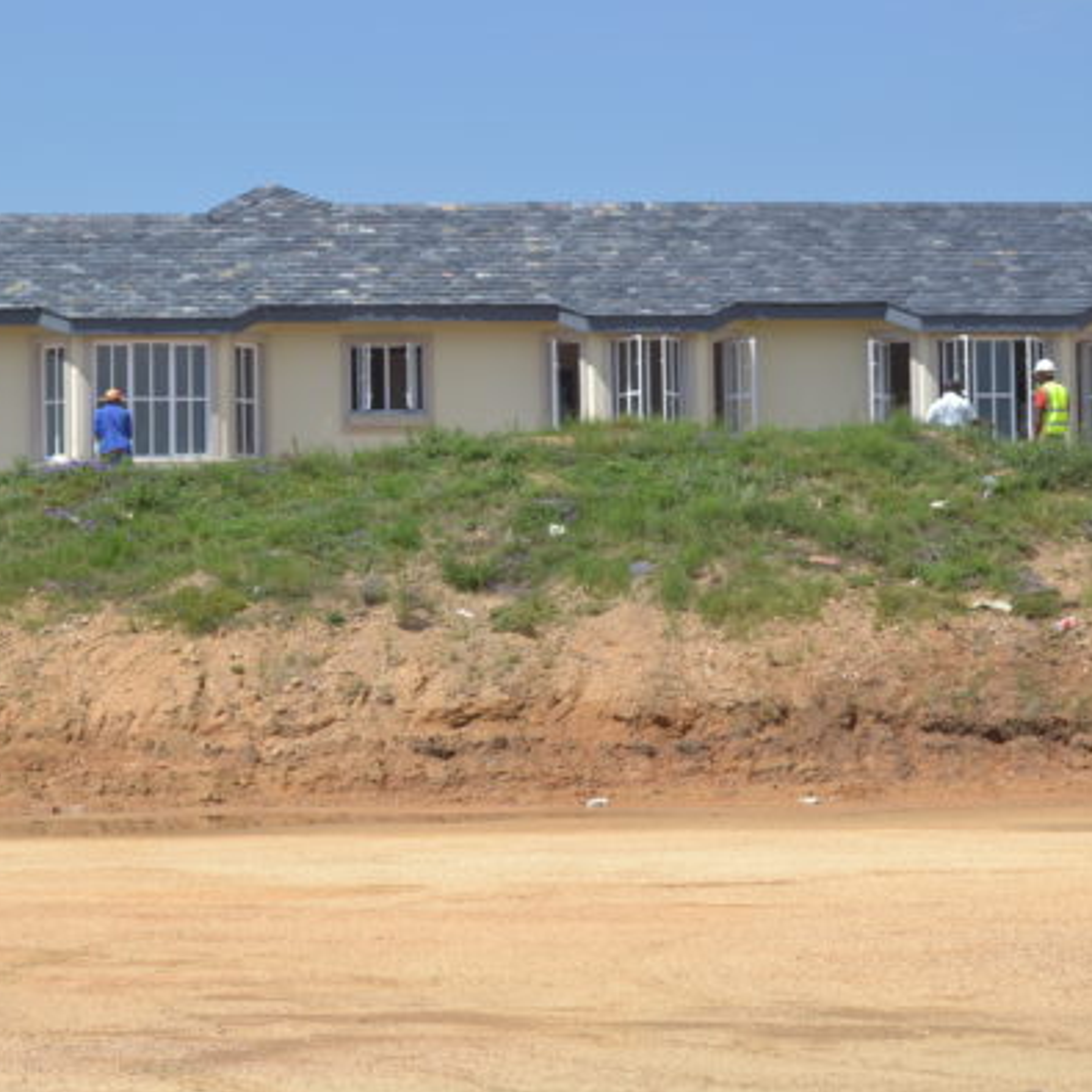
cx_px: 431
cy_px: 542
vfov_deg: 18.7
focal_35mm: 93
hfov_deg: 18.7
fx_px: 3319
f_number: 7.1
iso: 100
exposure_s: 1/200
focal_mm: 48
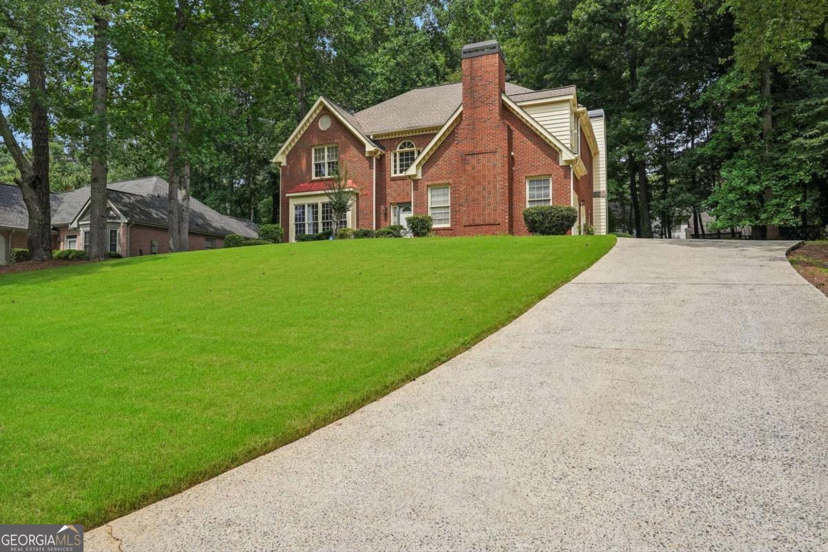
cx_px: 414
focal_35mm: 24
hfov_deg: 72.6
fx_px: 563
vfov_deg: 52.2
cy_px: 276
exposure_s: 1/1250
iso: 800
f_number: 8
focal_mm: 24.5
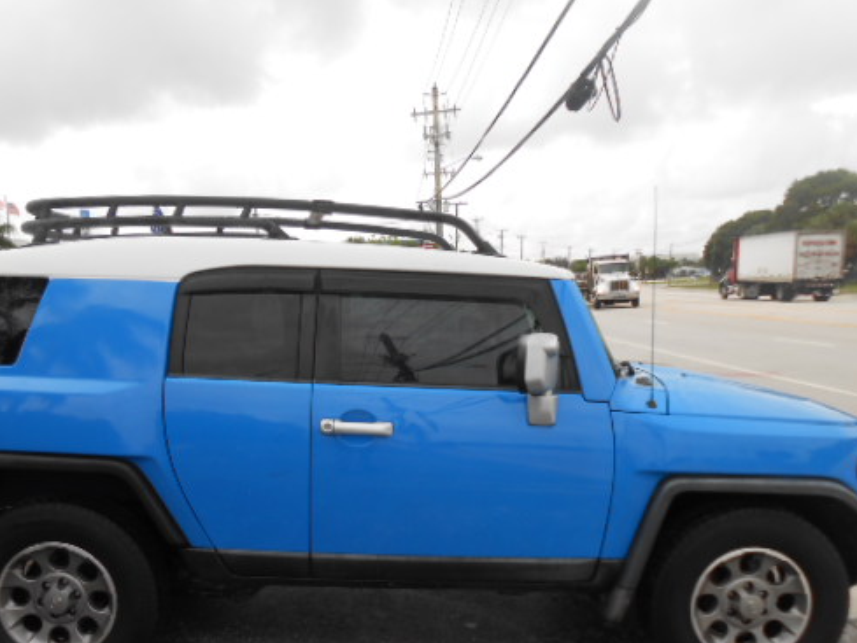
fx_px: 842
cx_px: 363
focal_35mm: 34
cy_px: 412
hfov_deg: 53.7
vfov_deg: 41.4
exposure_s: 1/320
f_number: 3.5
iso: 80
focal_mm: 4.6
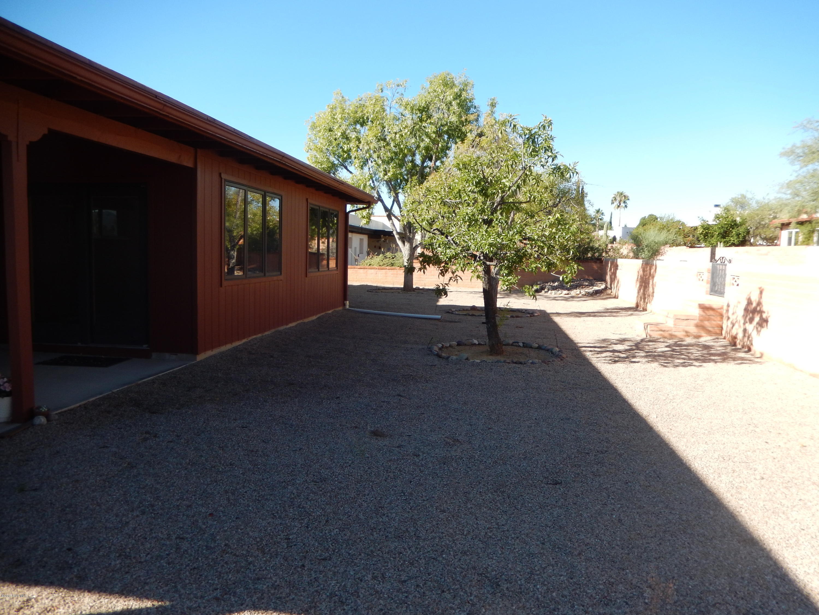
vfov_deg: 54.9
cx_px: 410
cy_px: 308
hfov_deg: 69.4
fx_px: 591
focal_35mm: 25
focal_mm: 4.5
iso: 125
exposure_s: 1/500
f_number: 3.4
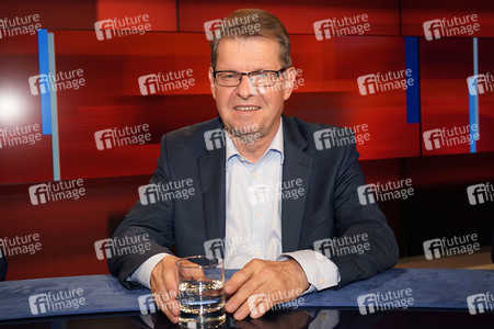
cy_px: 164
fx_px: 452
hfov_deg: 57.3
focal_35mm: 33
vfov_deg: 39.9
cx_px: 247
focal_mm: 33
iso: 1600
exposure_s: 1/160
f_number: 4.5
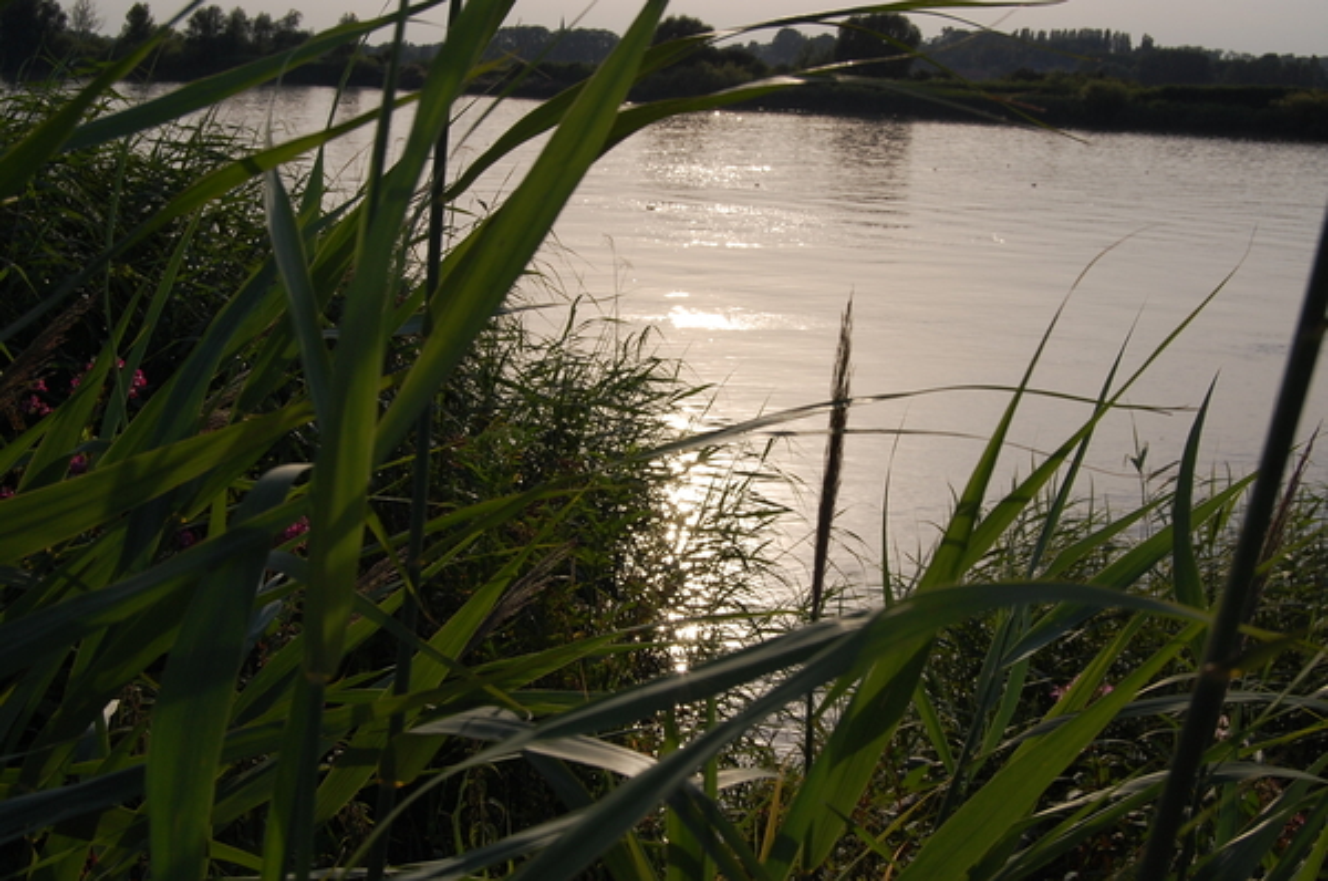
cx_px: 664
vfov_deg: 26.4
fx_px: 1878
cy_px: 440
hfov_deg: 38.9
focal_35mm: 51
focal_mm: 34
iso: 200
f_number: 11
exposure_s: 1/500
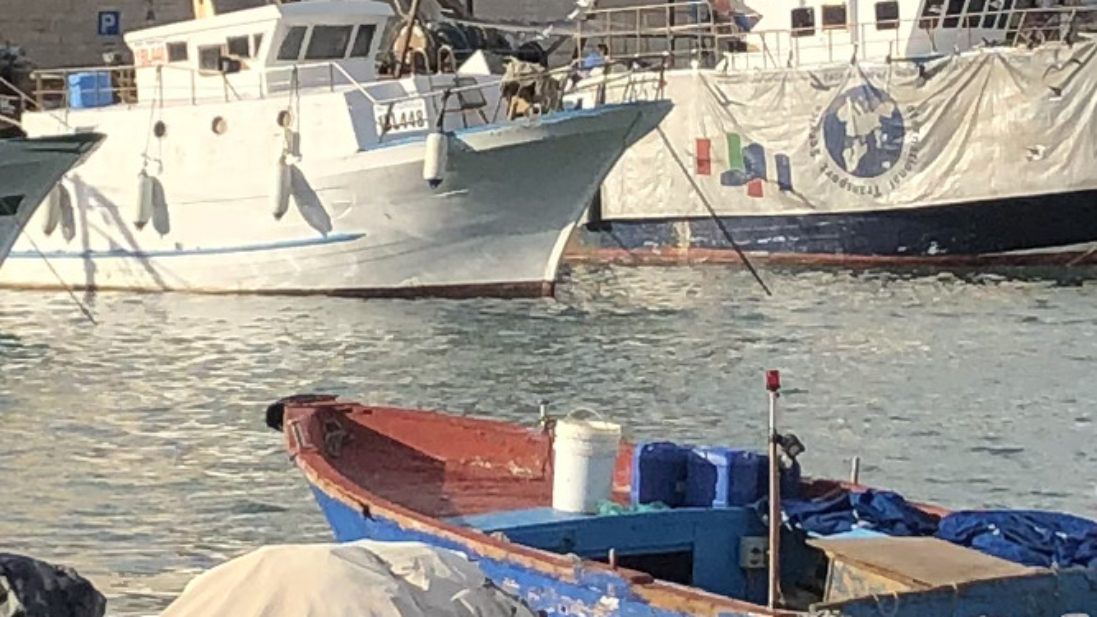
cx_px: 526
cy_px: 186
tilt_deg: -1.1
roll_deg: +1.0
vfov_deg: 6.6
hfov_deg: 11.8
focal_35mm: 183
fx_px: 5322
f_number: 1.8
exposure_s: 1/2315
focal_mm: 4
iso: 20
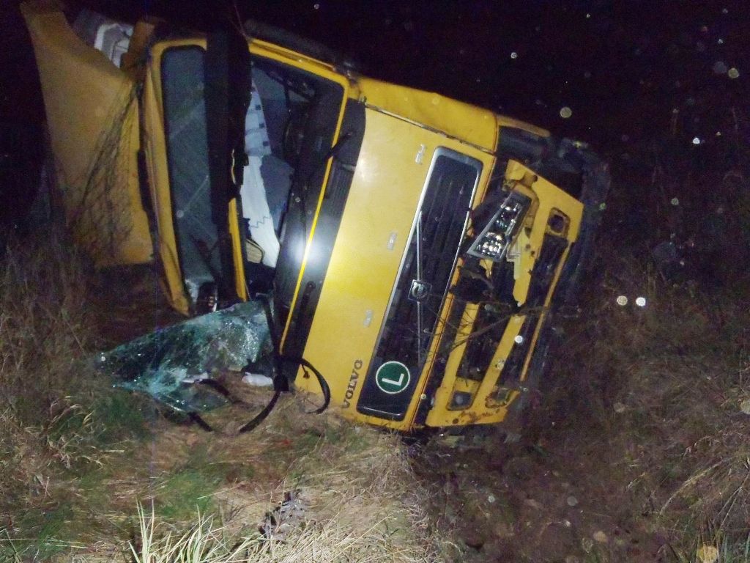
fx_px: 607
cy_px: 282
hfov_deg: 63.4
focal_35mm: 28
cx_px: 375
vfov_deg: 49.7
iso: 800
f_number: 3.9
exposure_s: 1/30
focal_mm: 5
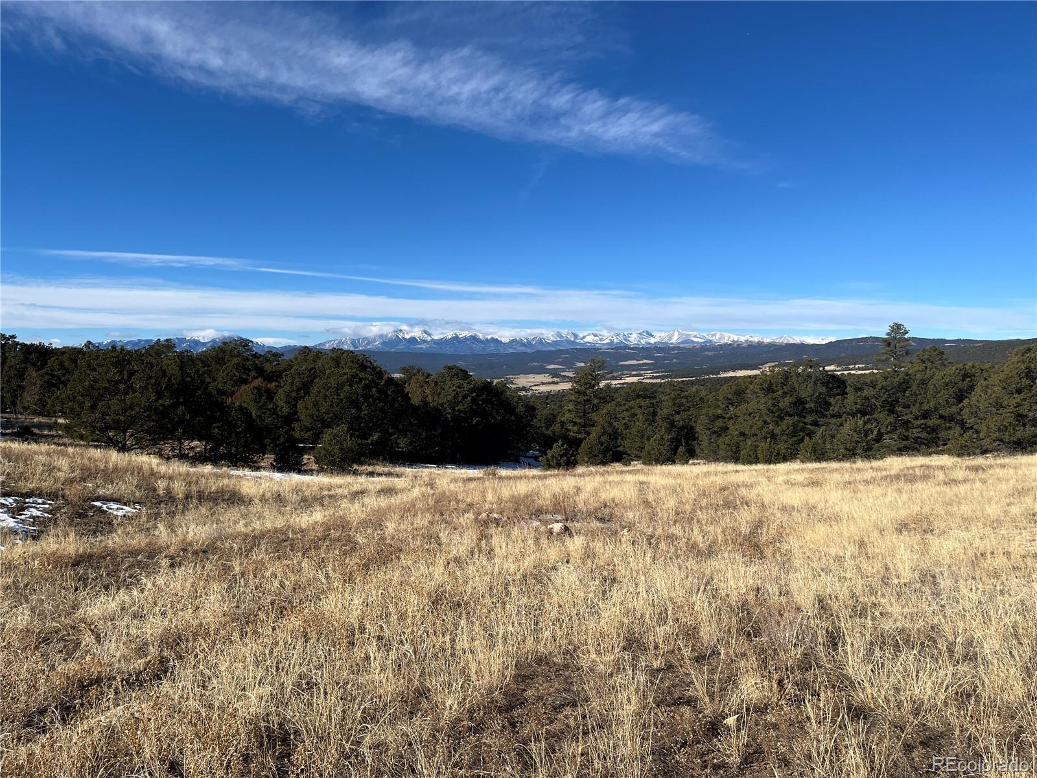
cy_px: 389
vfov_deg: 53.1
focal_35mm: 26
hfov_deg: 67.3
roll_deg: +0.5
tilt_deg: -2.6
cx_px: 518
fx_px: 779
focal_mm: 5.1
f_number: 1.6
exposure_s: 1/4651
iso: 50
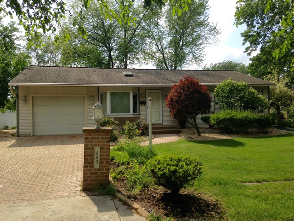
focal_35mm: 33
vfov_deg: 42.9
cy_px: 110
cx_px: 147
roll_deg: -1.2
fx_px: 280
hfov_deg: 55.4
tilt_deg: +0.8
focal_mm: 4.12
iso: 50
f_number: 2.4
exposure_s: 1/1427
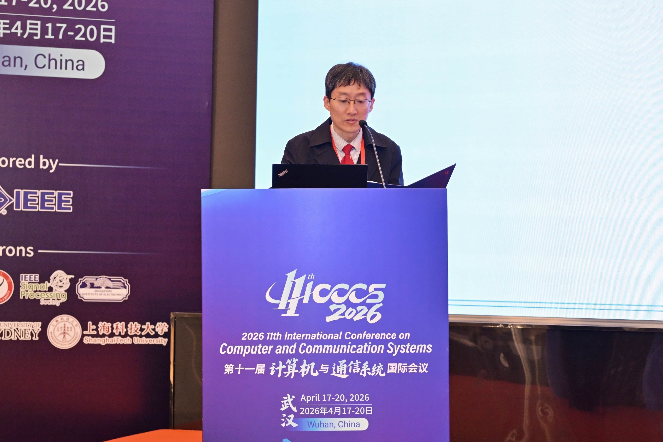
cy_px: 221
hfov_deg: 24.2
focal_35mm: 84
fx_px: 1547
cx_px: 332
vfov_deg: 16.3
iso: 1250
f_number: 4
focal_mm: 56
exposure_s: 1/100
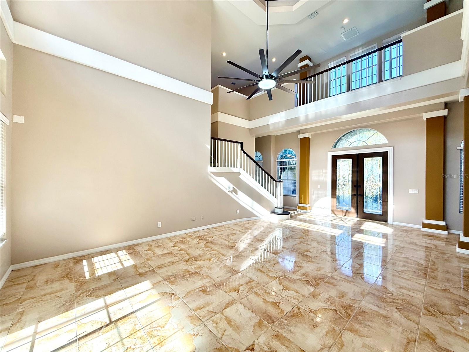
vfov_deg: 85.7
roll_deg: +0.6
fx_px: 190
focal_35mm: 14
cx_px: 234
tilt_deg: +1.4
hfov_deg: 102.1
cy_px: 176
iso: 64
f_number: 2.2
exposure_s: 1/187
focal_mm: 2.22
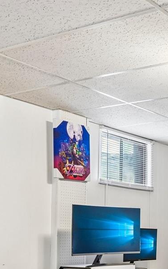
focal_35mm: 61
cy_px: 233
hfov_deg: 19.1
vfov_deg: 32.0
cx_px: 236
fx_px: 449
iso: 400
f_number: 8
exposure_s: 1/4
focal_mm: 15
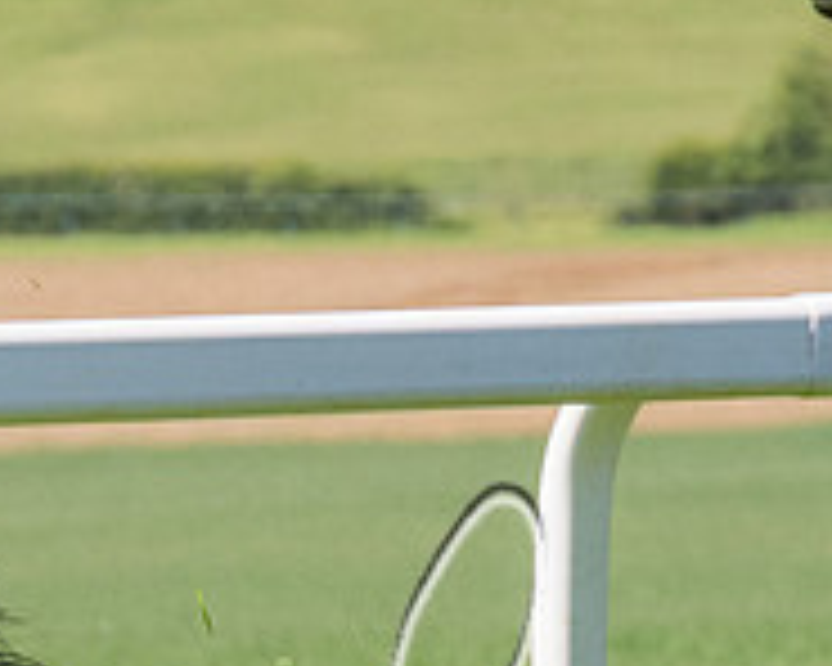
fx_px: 19207
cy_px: 268
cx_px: 115
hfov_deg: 2.5
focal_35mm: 780
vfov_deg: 2.0
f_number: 5
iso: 400
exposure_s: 1/3200
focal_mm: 98
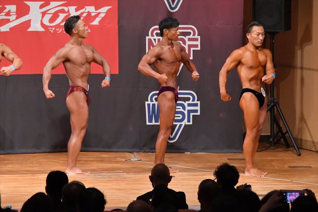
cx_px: 159
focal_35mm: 240
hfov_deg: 8.6
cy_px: 106
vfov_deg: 5.7
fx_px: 2119
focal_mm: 160
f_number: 5.6
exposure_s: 1/400
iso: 11400
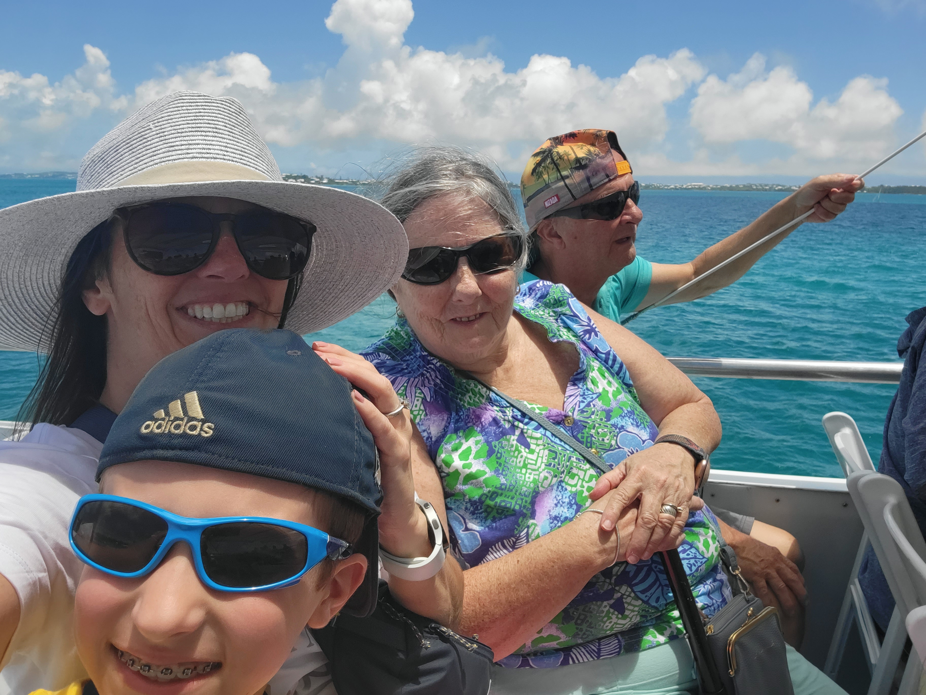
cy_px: 348
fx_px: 669
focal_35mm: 25
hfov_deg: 69.4
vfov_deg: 54.9
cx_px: 463
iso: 50
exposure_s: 1/1928
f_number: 2.2
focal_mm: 3.3
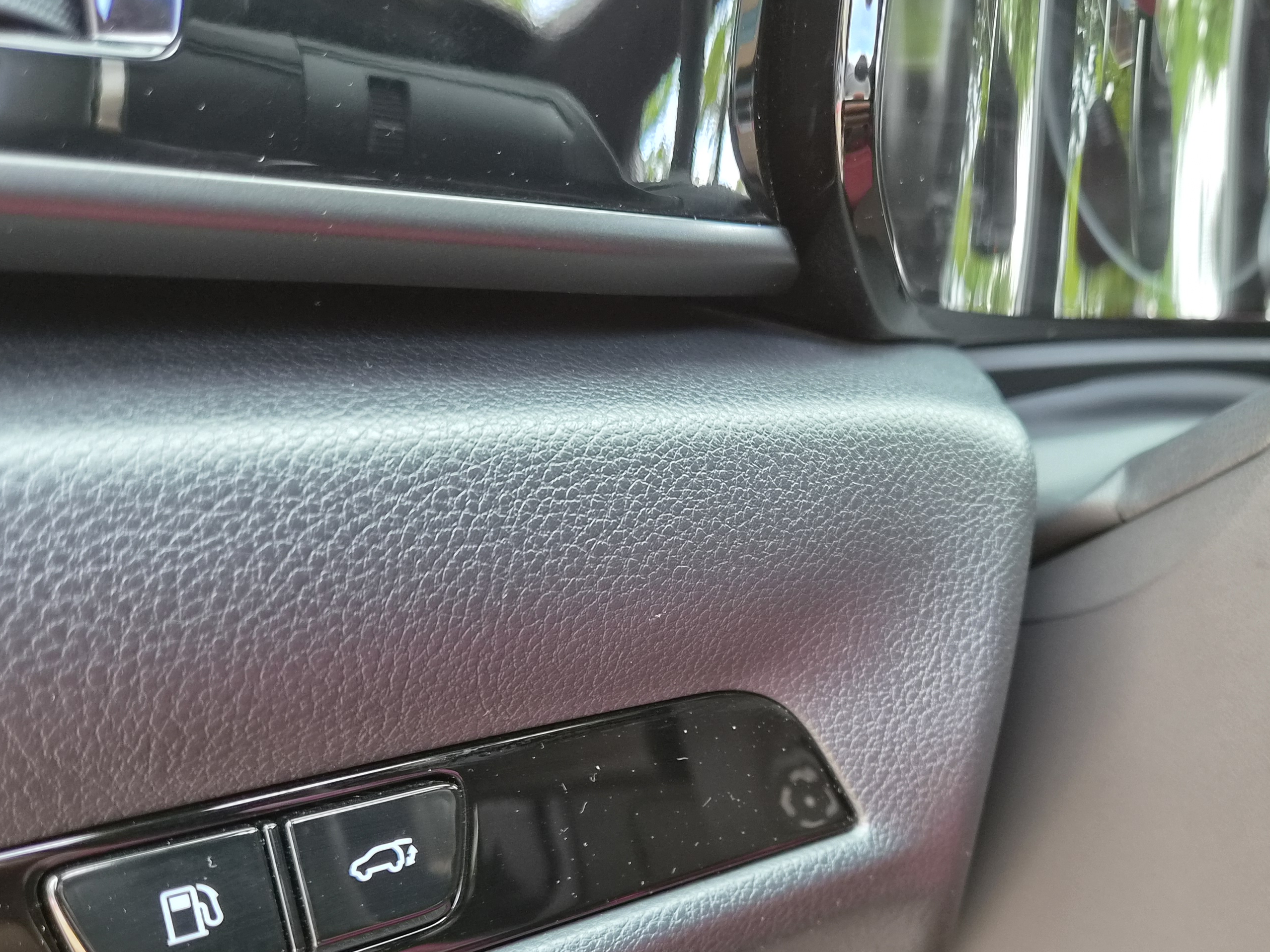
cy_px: 709
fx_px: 1321
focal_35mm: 36
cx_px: 798
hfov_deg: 50.8
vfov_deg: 38.7
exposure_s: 1/120
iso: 500
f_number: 1.8
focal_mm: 5.4
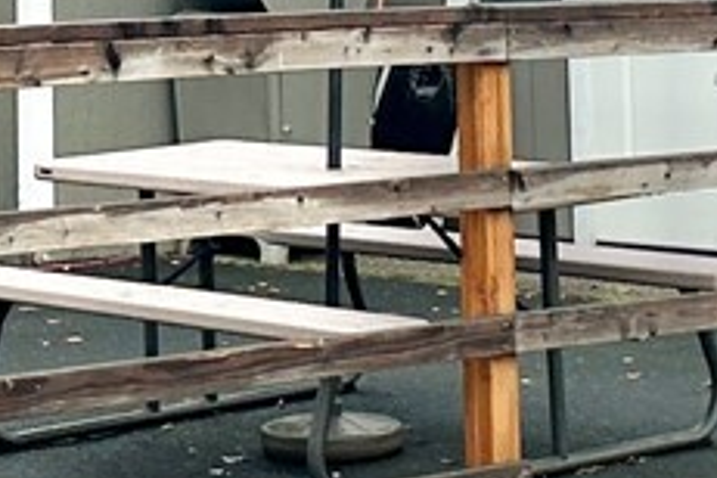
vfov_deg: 7.8
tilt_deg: +2.8
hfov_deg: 11.9
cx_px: 192
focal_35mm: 173
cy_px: -245
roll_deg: +1.4
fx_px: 3445
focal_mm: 6.86
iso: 80
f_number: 1.78
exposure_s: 1/1212
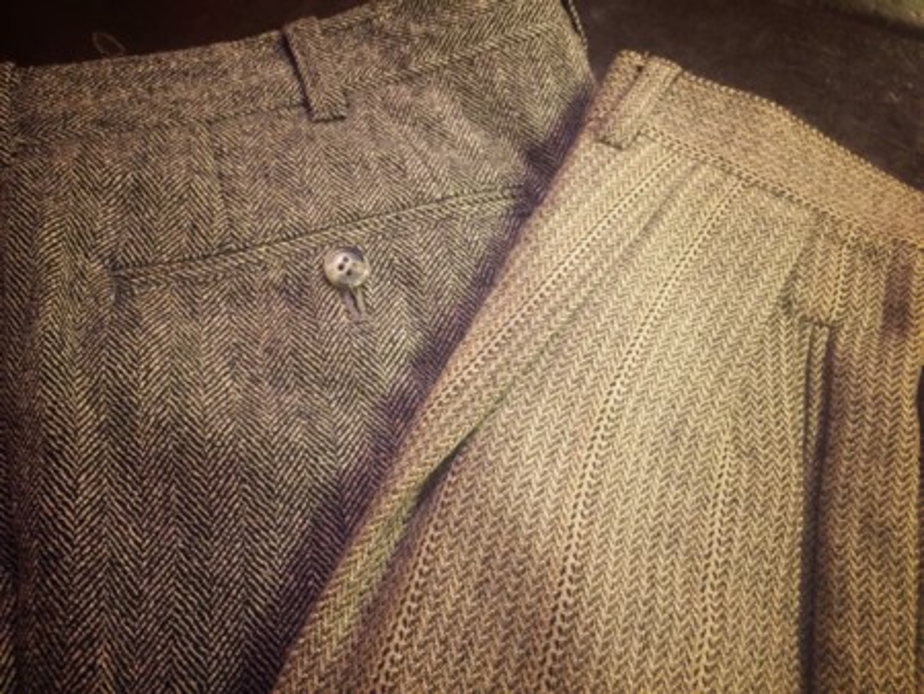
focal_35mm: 29
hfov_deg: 61.6
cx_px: 462
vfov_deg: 48.3
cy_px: 347
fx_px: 775
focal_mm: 4.15
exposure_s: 1/30
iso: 160
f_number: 2.2
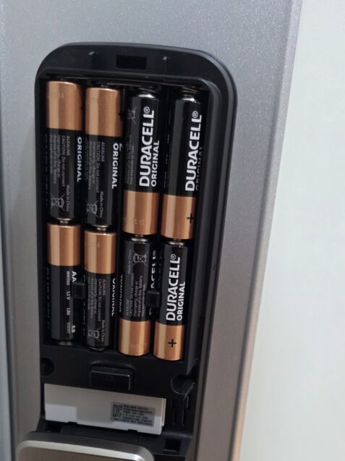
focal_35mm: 37
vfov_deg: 48.0
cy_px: 353
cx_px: 174
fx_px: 492
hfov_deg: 38.6
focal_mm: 6.3
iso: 500
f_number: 1.7
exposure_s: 1/120
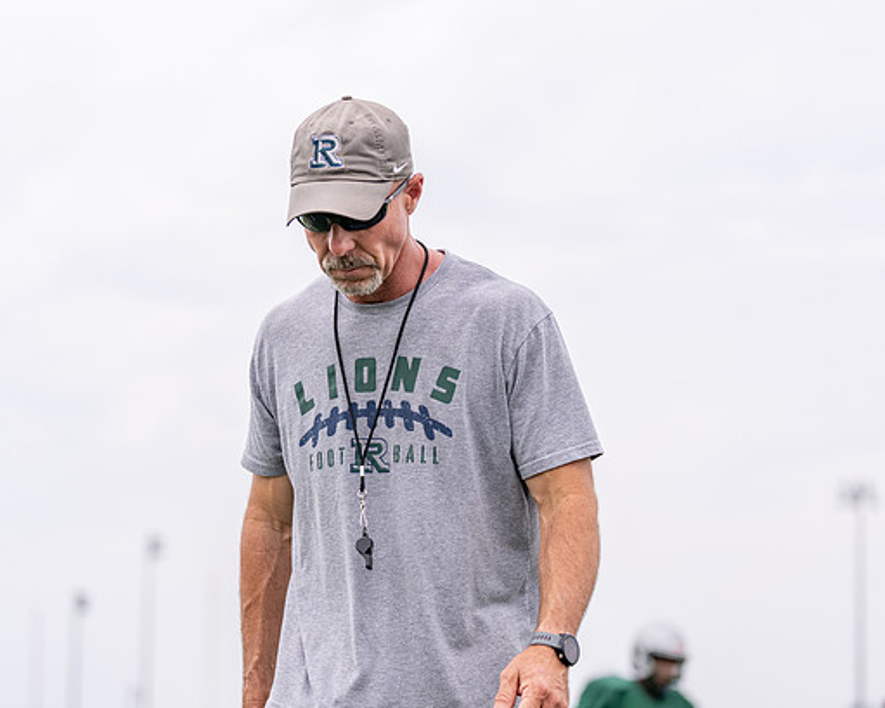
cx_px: 384
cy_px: 355
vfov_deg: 14.5
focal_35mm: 106
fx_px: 2777
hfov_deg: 18.1
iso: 250
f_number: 2.8
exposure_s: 1/3200
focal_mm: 91
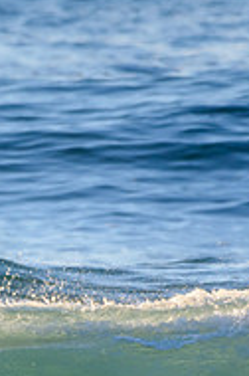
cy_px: 371
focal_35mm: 2296
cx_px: -176
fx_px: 23906
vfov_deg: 0.9
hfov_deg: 0.6
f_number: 5.6
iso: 560
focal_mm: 500
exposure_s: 1/1600
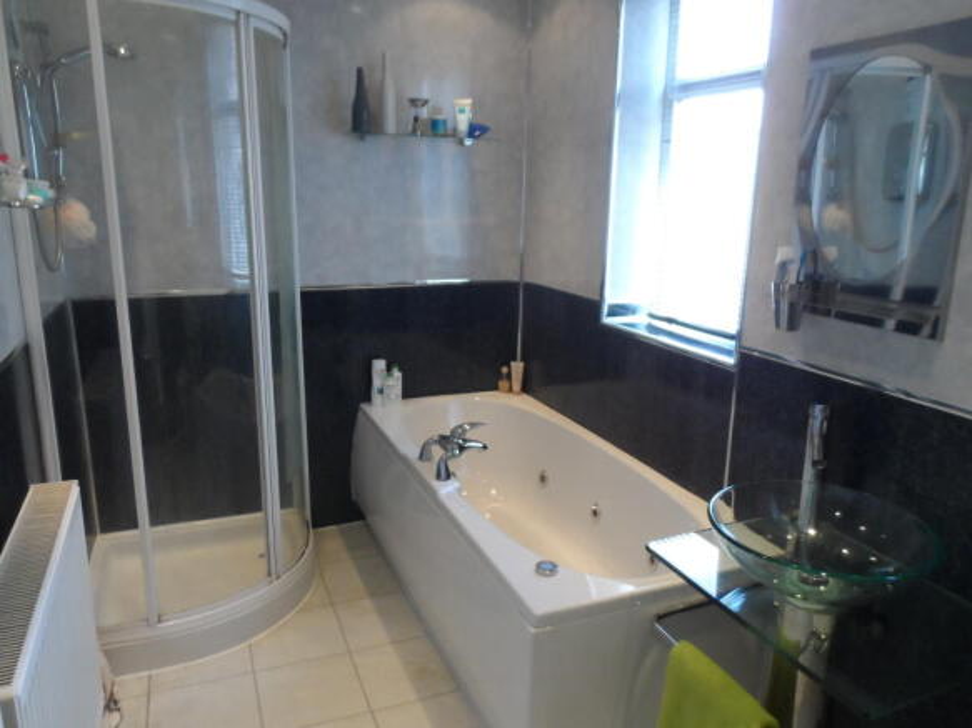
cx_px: 486
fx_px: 674
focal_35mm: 24
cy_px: 364
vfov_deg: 56.8
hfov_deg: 71.6
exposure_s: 1/30
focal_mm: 4
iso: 320
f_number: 3.2
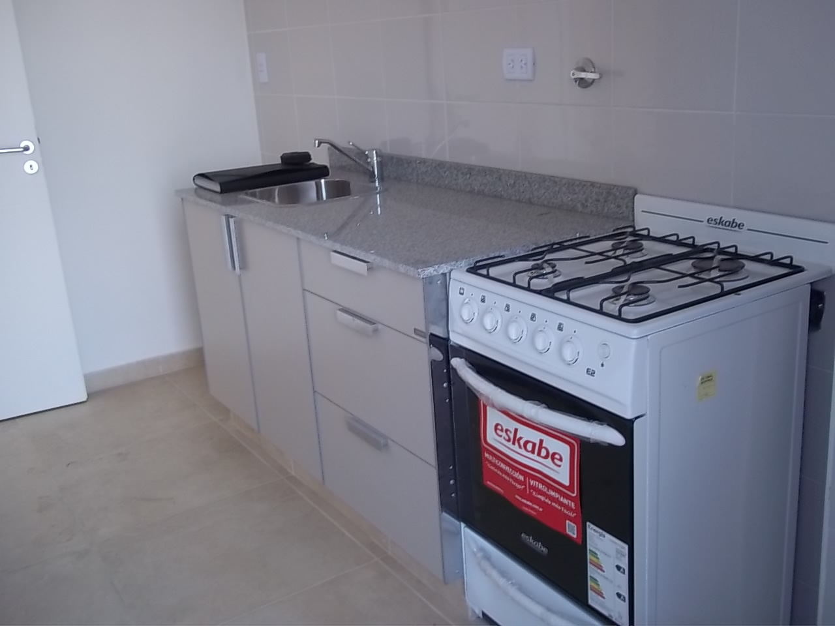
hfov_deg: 51.4
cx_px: 418
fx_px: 868
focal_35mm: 36
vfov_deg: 39.7
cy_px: 313
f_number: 3.1
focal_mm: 6.5
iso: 80
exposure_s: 1/40
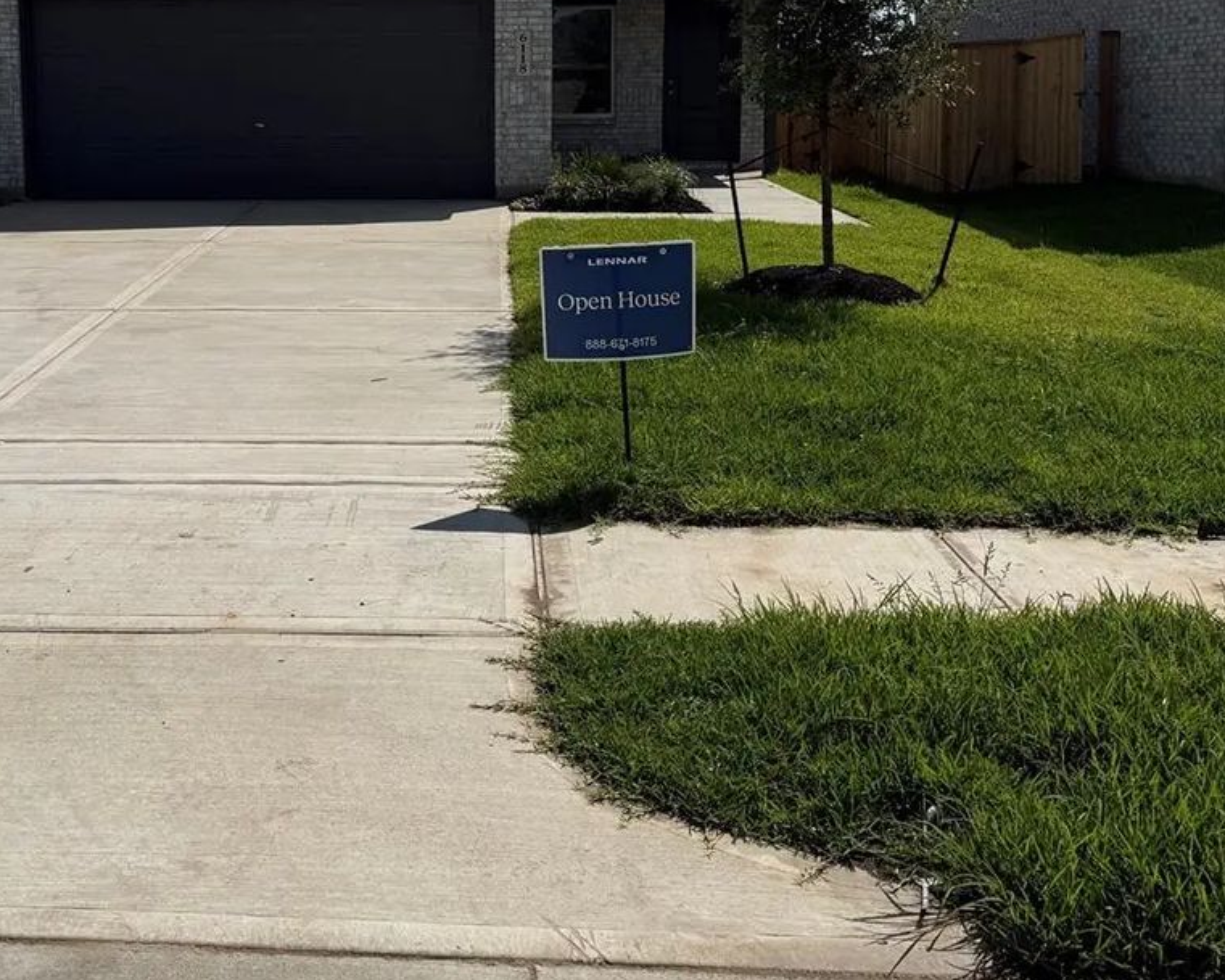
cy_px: 208
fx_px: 1523
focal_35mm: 42
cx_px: 407
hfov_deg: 43.2
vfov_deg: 34.7
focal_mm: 6.76
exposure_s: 1/14286
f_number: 1.78
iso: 80
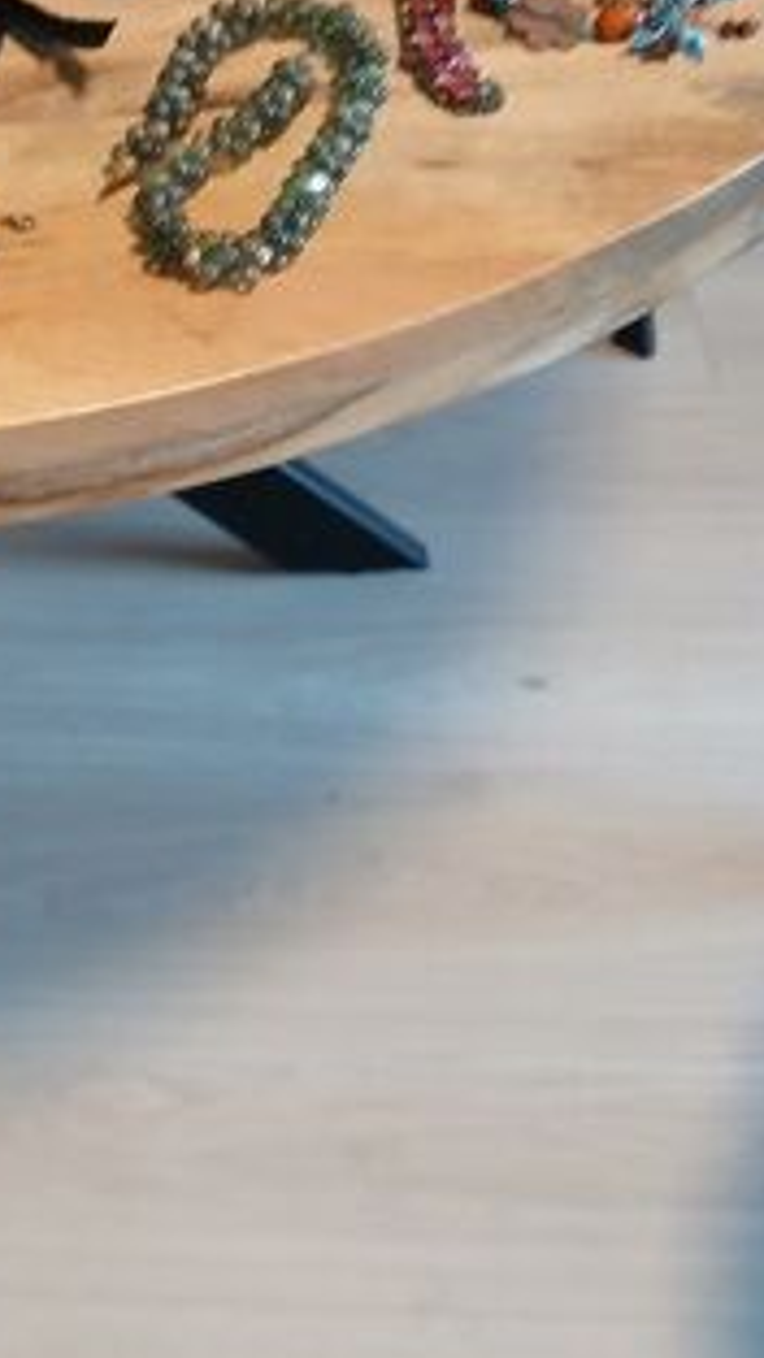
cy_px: 568
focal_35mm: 58
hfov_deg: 19.3
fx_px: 2089
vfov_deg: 35.9
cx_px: -200
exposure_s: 1/25
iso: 320
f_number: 1.8
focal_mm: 3.98
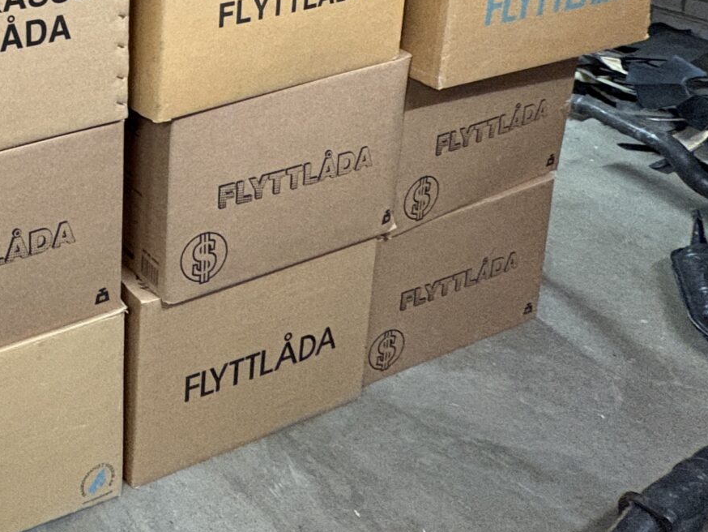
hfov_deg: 37.0
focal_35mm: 41
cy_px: -127
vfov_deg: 29.5
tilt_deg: -10.6
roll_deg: +2.7
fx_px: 839
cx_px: -105
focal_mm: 2.22
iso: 500
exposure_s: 1/50
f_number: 2.2
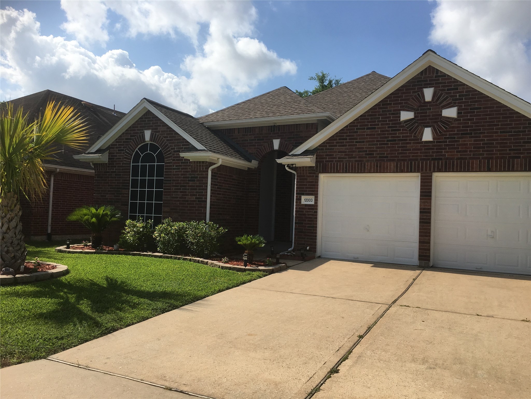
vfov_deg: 48.2
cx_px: 266
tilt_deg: +3.4
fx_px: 445
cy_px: 200
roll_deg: -2.3
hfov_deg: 61.7
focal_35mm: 29
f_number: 2.2
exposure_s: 1/2079
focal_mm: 4.15
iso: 25
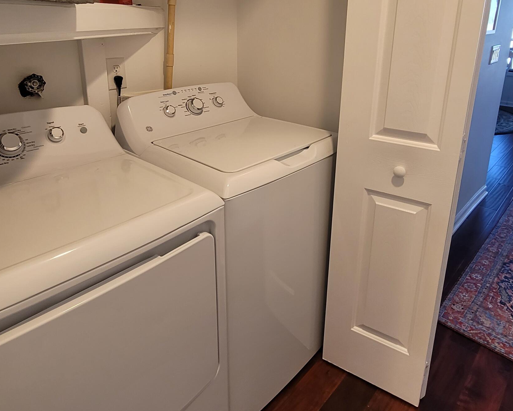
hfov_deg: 72.6
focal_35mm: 23
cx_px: 258
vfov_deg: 58.9
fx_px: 349
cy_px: 124
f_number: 2.2
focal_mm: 2.2
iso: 125
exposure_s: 1/60
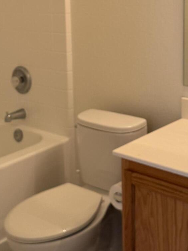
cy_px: 51
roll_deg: +1.3
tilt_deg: -8.0
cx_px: 92
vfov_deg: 29.6
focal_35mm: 64
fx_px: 463
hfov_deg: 22.9
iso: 160
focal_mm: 6.76
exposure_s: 1/120
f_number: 1.78
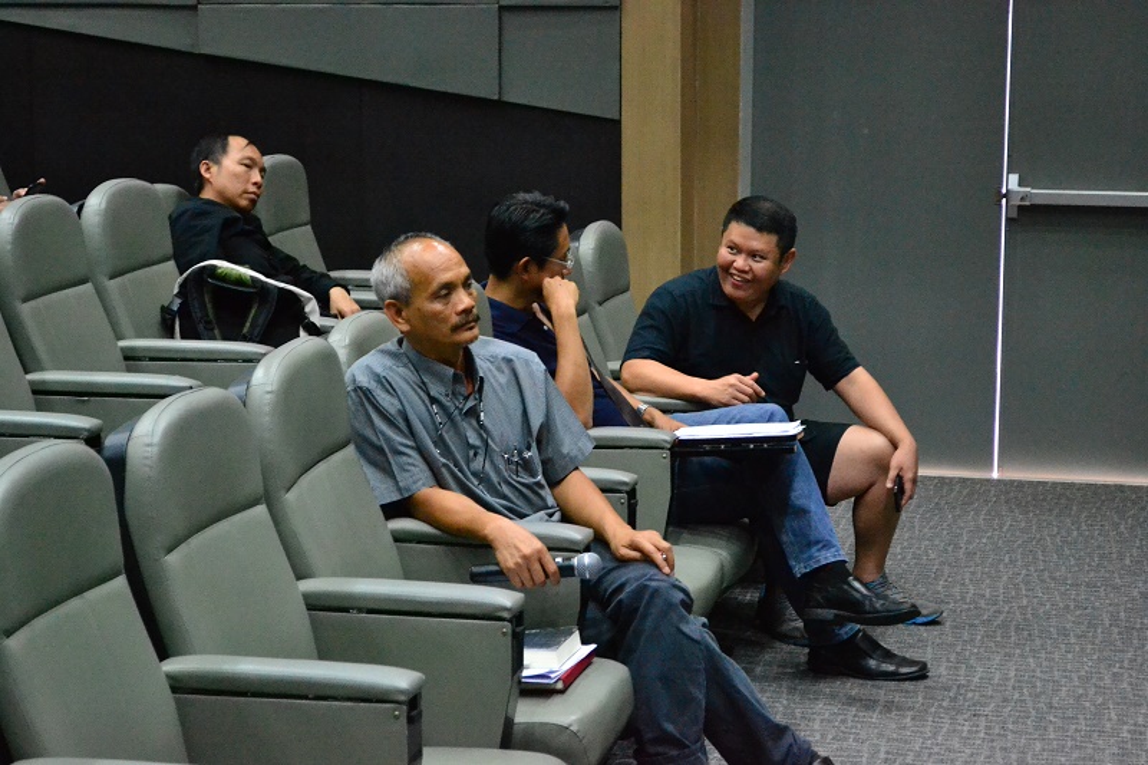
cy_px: 382
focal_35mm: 82
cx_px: 574
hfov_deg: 24.6
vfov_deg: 16.5
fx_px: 2630
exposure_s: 1/30
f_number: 5.6
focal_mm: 55
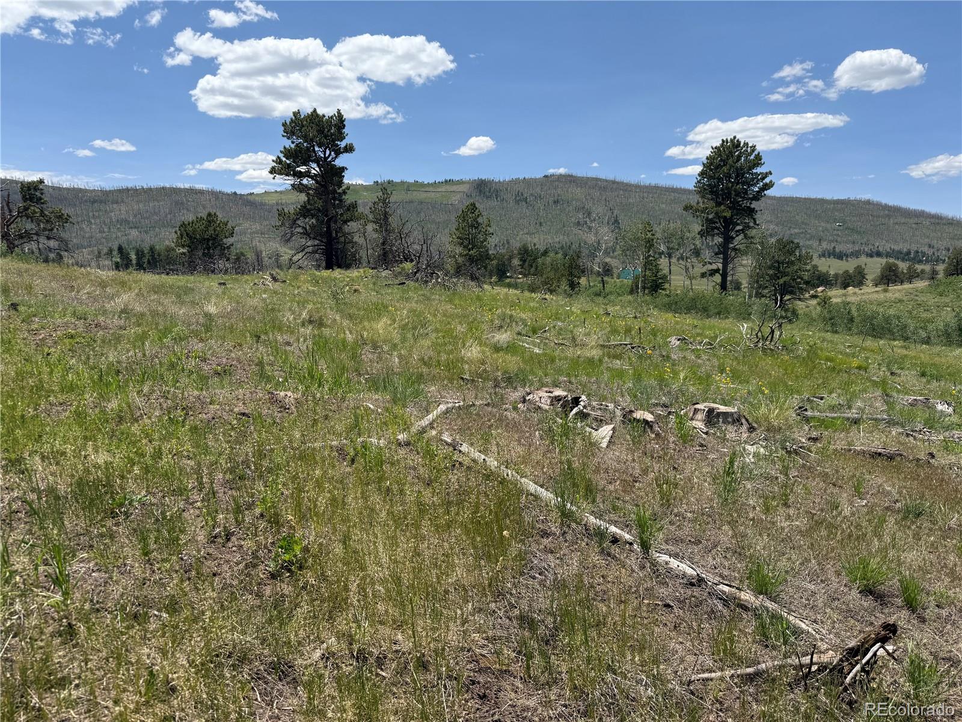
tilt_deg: -5.8
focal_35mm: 24
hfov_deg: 71.6
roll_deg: +1.9
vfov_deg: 56.8
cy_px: 361
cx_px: 481
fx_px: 667
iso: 80
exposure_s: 1/3759
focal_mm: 6.76
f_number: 1.78
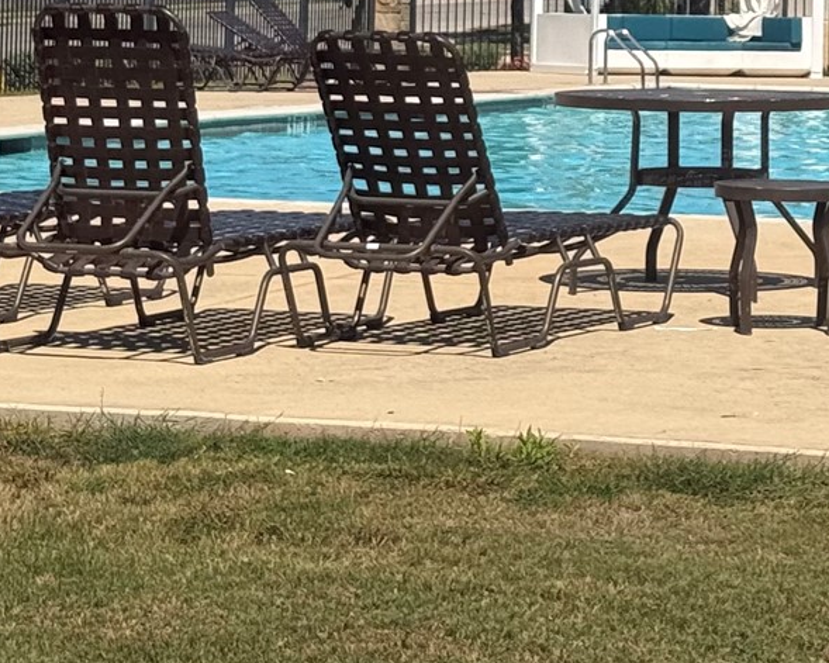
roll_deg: -0.6
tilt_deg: +4.3
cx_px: 708
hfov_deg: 11.8
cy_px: -201
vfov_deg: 9.3
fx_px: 3999
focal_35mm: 163
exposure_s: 1/7143
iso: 64
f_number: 1.78
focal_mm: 6.76
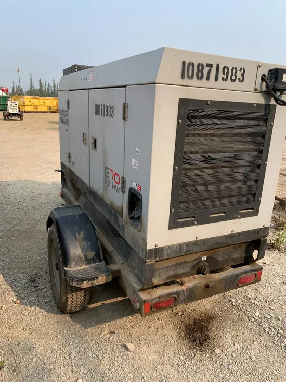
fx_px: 286
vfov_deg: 67.3
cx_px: 143
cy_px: 191
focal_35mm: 26
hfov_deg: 53.1
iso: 25
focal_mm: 4.25
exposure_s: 1/1088
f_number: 1.8
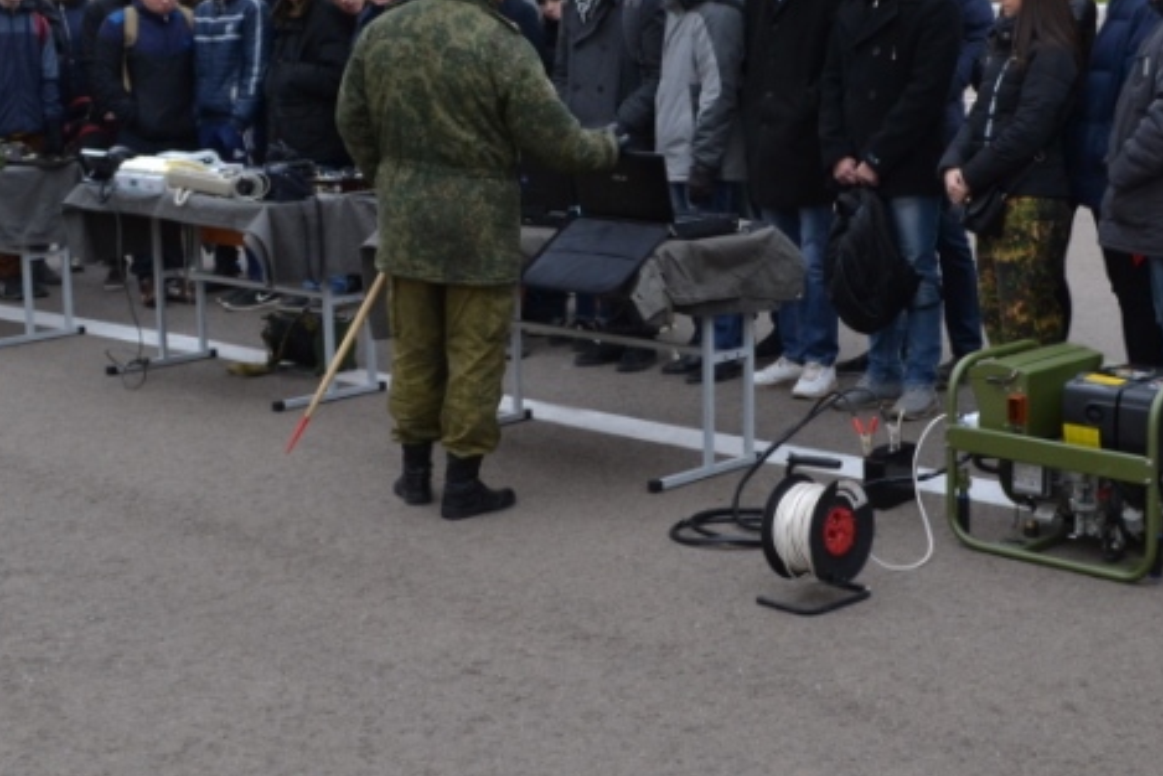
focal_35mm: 59
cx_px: 719
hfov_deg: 33.8
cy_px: 269
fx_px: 1907
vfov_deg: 22.9
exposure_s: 1/100
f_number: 5
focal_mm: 18
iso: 400
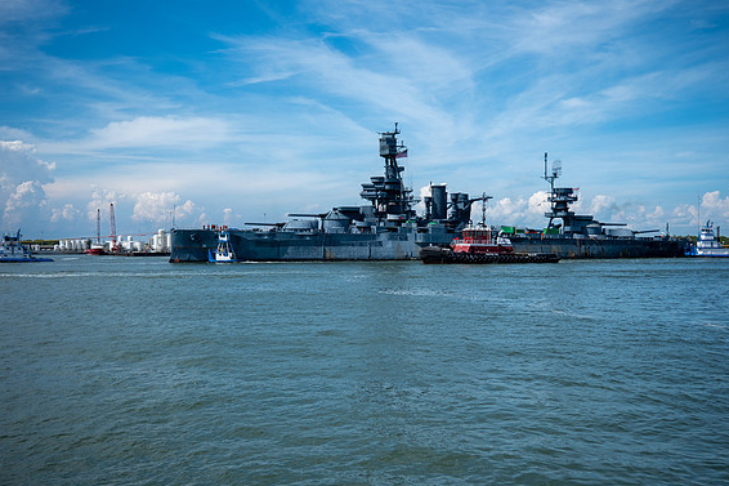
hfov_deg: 48.5
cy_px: 244
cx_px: 370
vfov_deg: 33.4
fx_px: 810
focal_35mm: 40
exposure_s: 1/2200
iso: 160
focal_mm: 26
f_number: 4
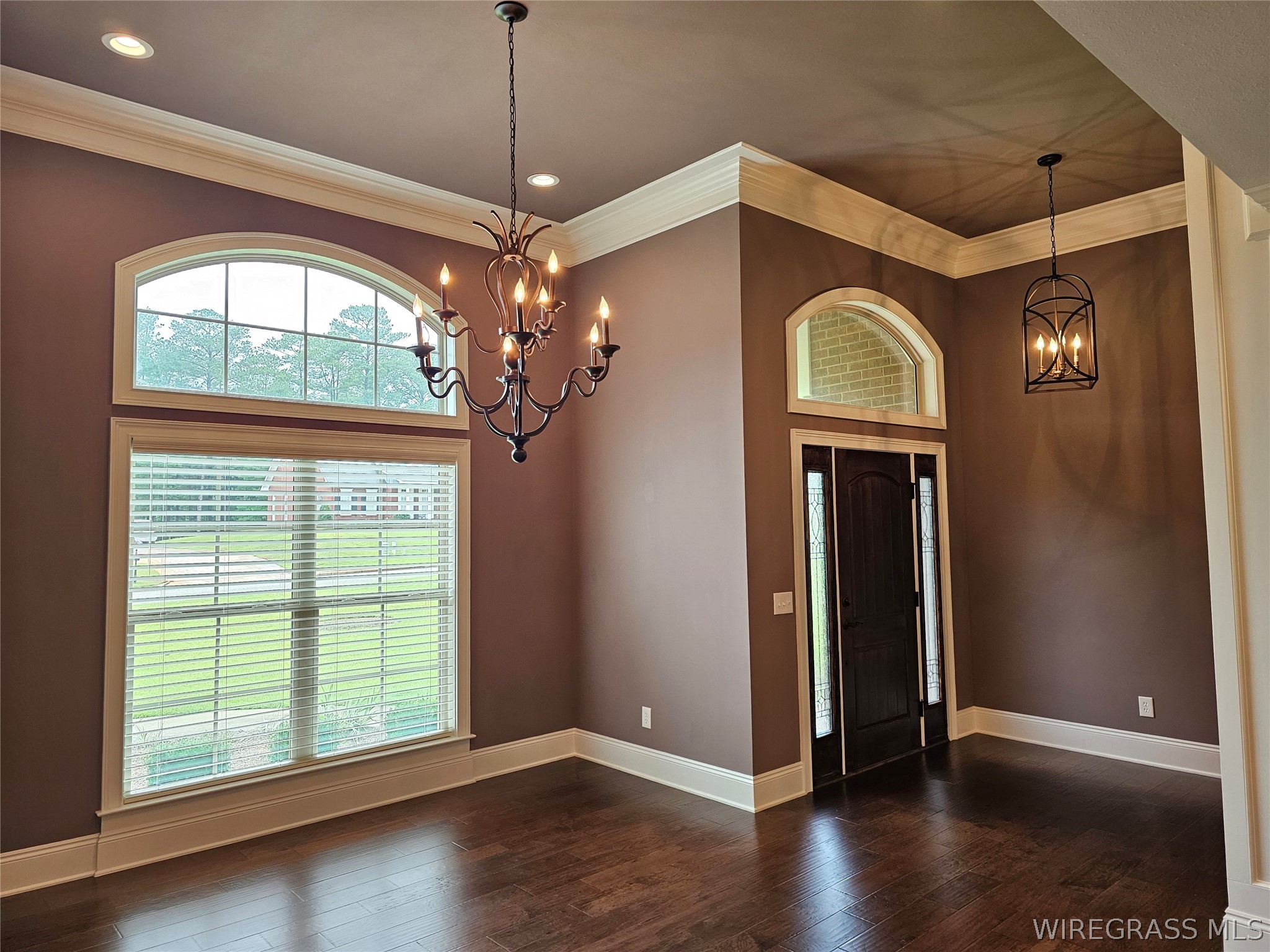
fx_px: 844
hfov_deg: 73.9
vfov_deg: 58.9
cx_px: 635
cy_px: 476
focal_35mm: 23
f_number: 1.7
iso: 125
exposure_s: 1/120
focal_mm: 6.3
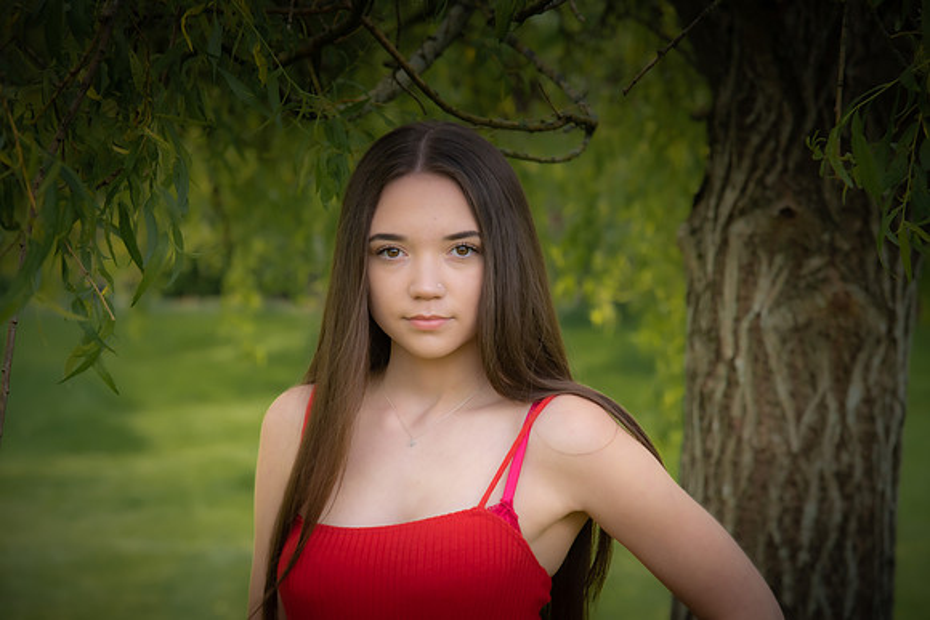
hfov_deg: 17.1
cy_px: 310
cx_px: 465
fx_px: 3101
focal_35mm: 120
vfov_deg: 11.4
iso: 400
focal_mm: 120
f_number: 7.1
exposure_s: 1/200
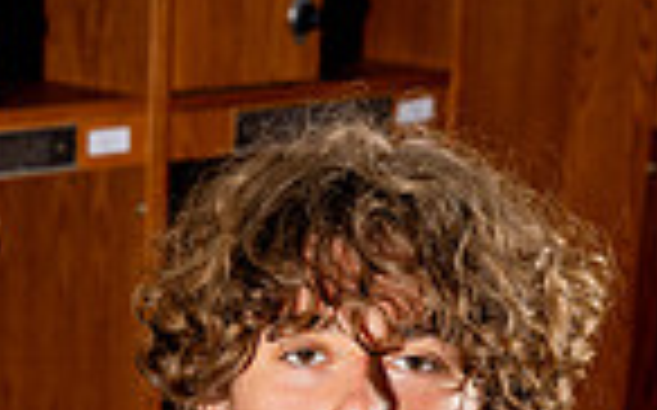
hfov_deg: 11.7
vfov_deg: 6.9
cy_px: 987
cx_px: 230
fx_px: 3203
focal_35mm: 179
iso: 100
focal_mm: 57
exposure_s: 1/250
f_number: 5.6
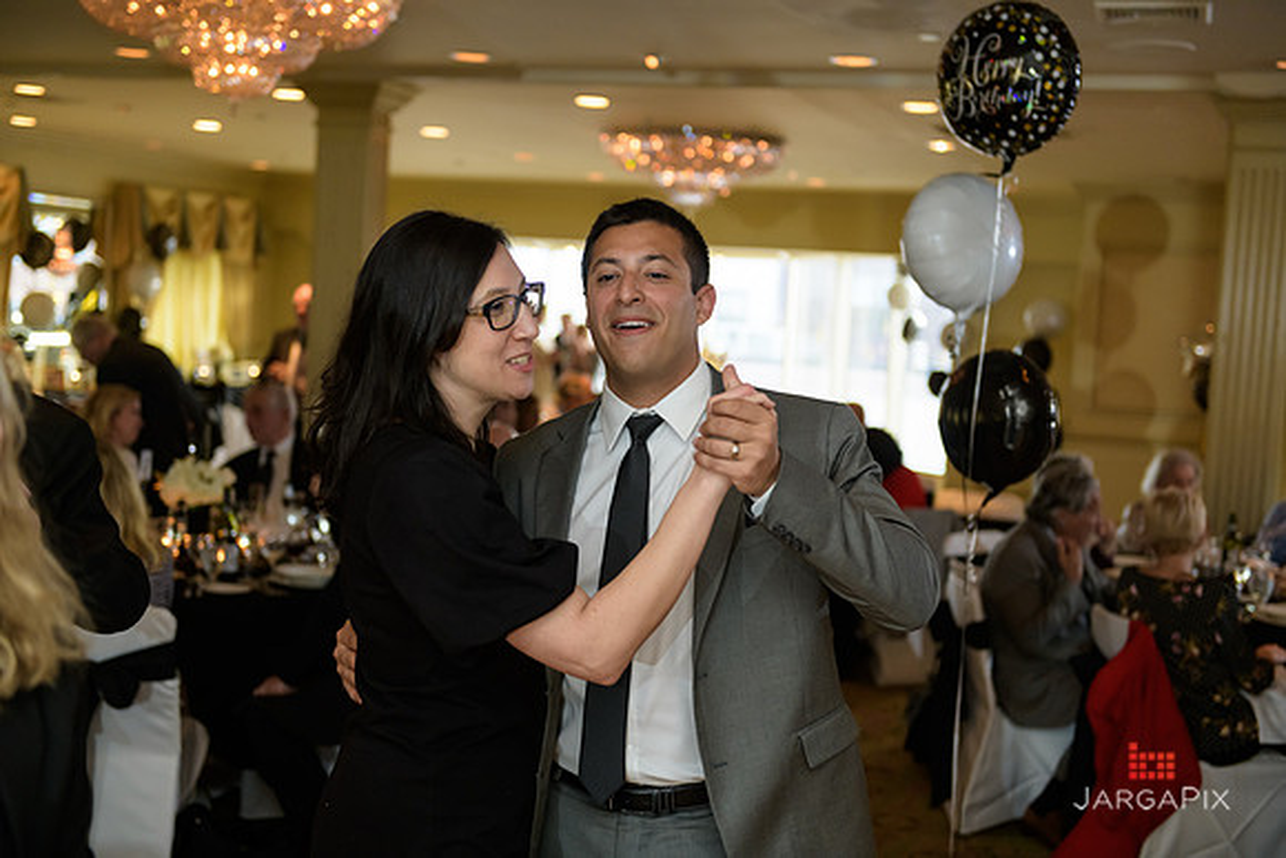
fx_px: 1858
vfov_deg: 26.0
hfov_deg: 38.2
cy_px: 429
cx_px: 643
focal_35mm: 52
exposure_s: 1/125
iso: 1000
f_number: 2.8
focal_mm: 52
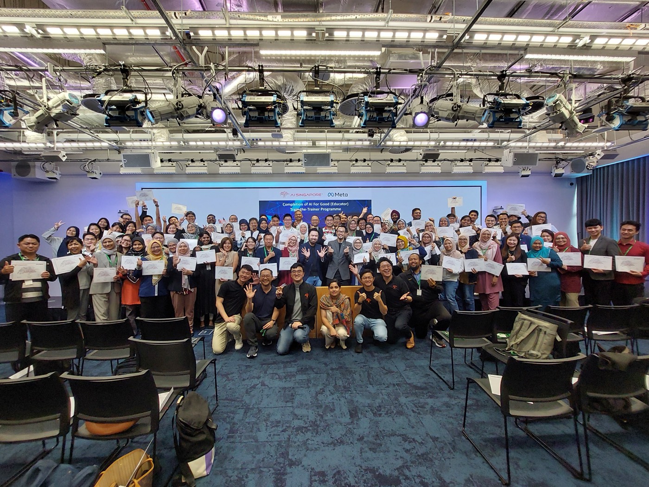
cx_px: 324
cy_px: 244
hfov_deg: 106.2
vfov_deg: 89.9
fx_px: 244
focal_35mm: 13
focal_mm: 1.74
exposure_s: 1/50
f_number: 2.2
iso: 100
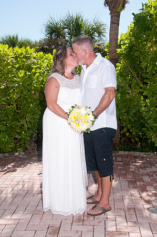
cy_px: 118
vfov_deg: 42.4
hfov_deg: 28.9
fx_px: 305
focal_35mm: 46
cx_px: 78
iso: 100
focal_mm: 31
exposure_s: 1/250
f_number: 11
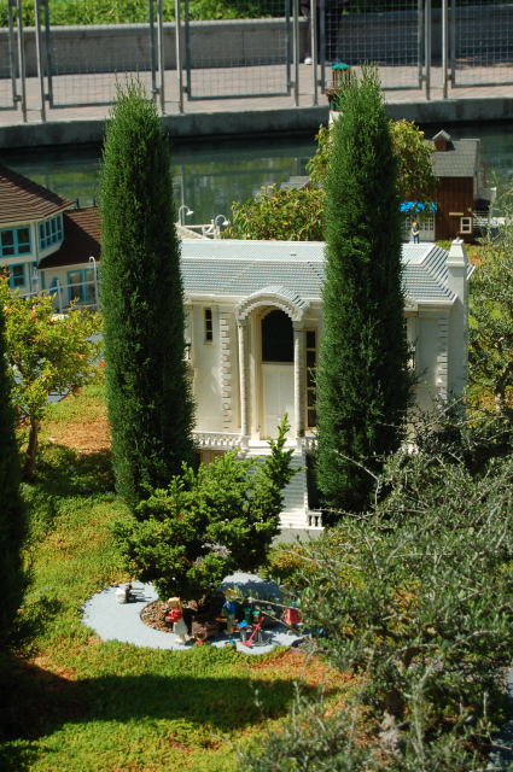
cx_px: 256
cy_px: 386
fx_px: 1768
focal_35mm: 82
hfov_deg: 16.5
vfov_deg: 24.6
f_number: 6.3
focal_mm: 55
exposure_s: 1/160
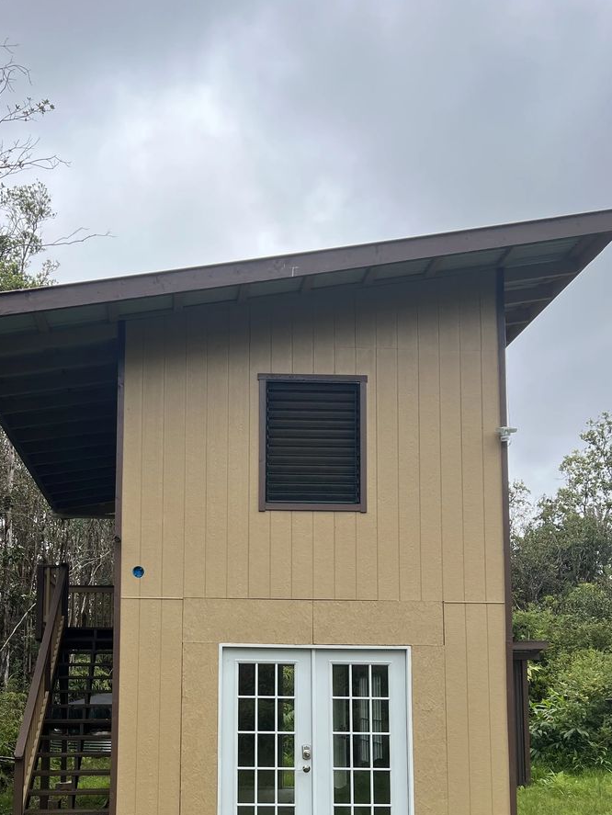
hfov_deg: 35.7
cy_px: 580
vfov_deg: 45.6
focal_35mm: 40
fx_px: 942
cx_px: 215
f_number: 1.5
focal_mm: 5.7
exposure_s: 1/1751
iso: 50
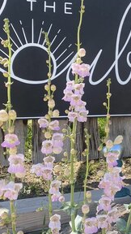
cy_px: 84
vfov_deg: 33.1
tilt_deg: -4.6
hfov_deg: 17.8
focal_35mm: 63
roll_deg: -1.6
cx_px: 175
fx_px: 389
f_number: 1.8
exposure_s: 1/698
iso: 32
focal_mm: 4.25
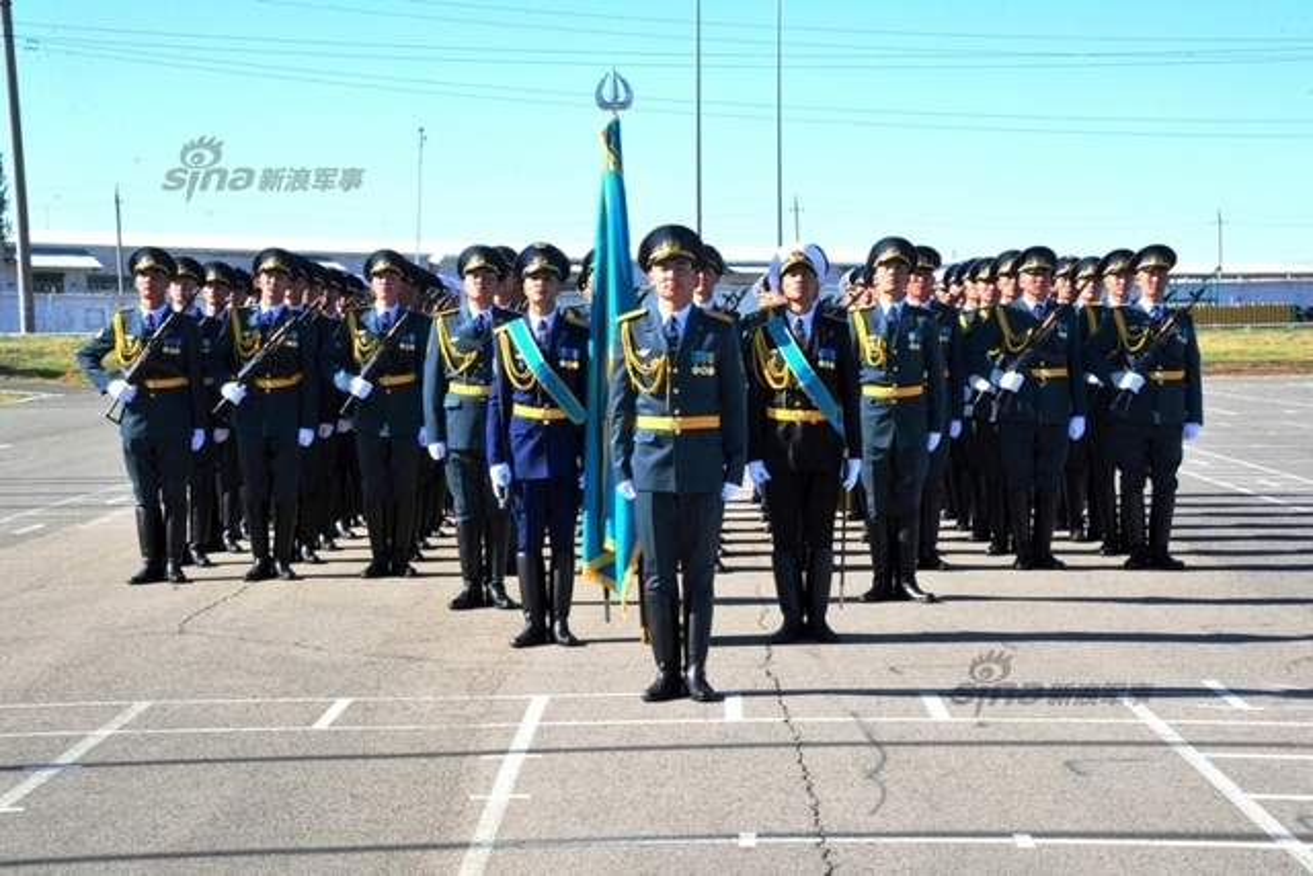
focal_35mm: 78
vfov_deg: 17.5
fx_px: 2845
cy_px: 438
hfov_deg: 26.0
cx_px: 656
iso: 1000
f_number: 13
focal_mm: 78
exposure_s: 1/640
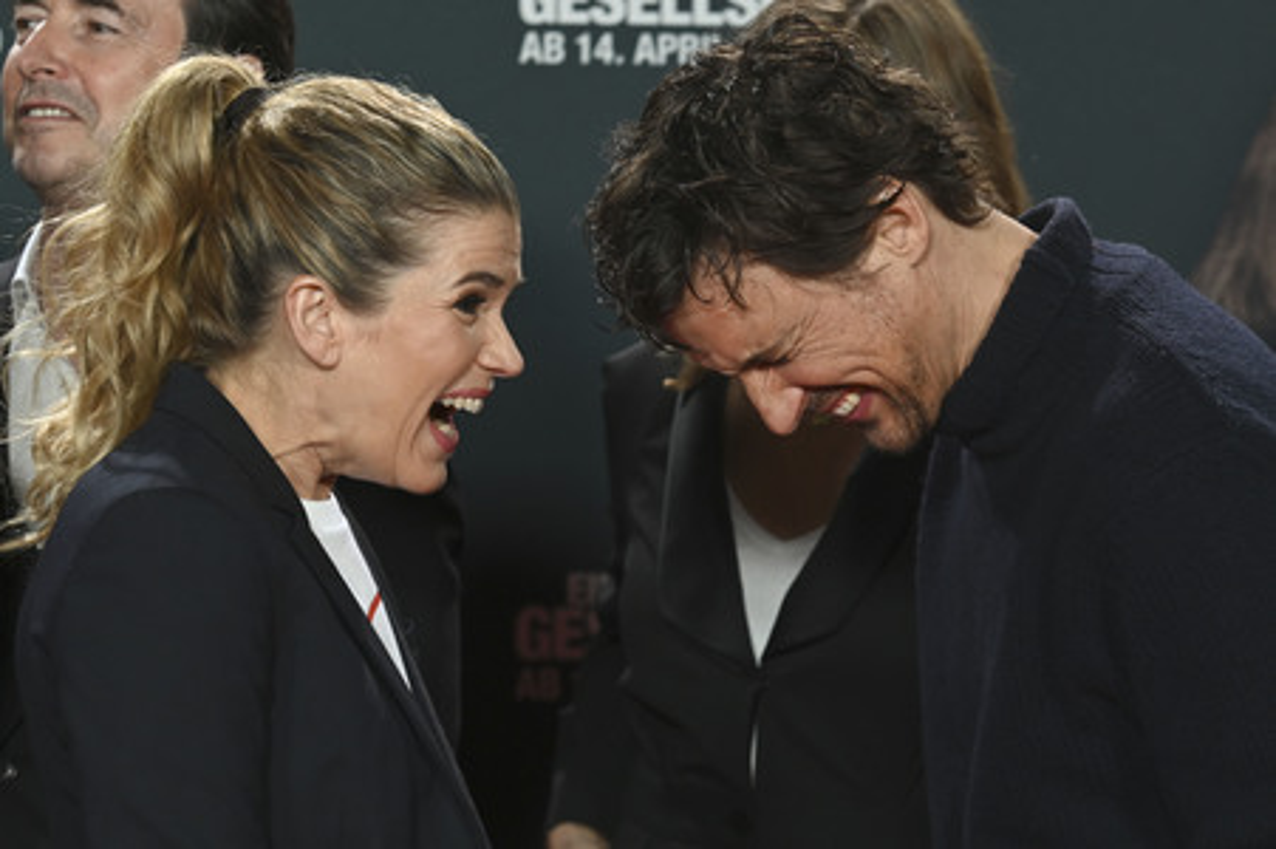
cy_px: 424
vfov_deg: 13.9
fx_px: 3471
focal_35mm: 98
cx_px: 638
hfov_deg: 20.8
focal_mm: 98
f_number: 5.6
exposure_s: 1/350
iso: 1600
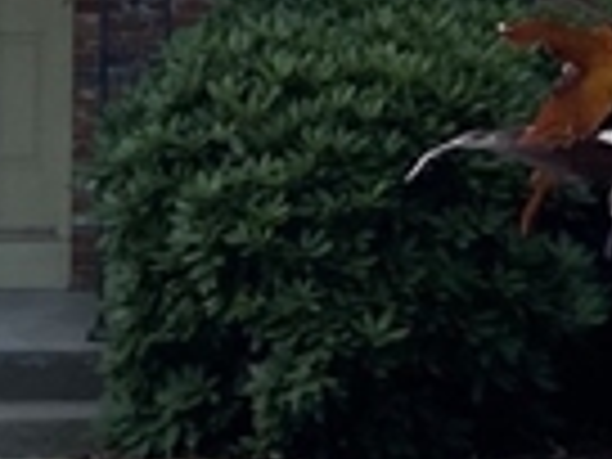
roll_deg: -1.2
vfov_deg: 6.9
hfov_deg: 10.1
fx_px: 3465
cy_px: -846
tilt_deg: +13.3
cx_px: 270
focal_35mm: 196
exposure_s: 1/4608
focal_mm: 4.25
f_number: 1.8
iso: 32
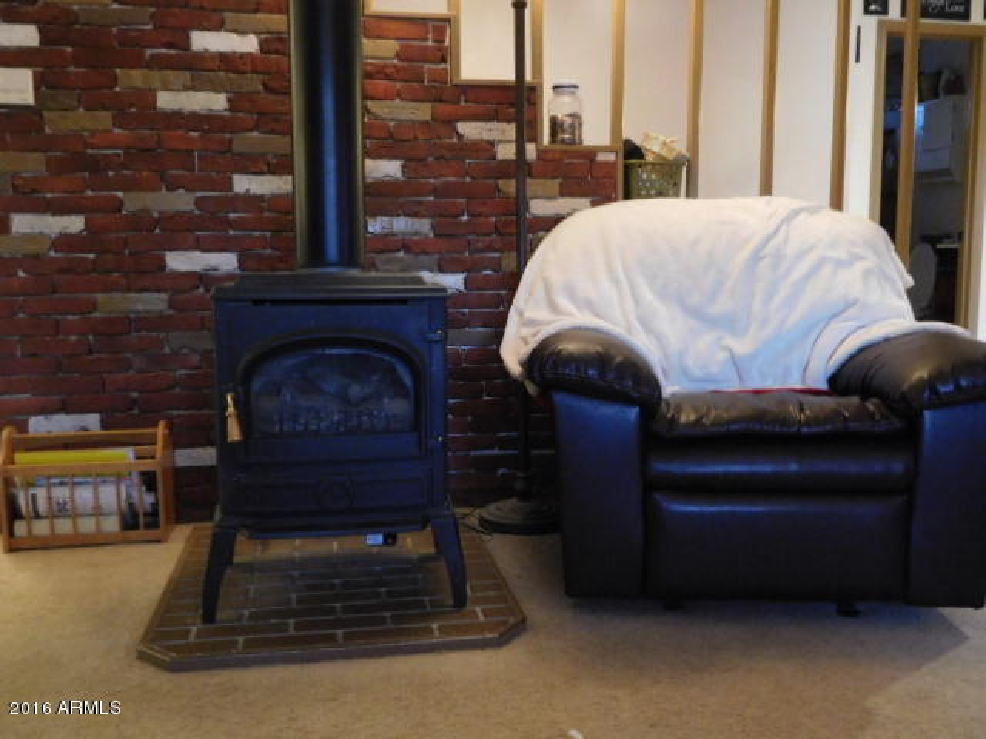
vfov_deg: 44.2
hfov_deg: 56.8
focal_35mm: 32
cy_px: 370
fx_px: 911
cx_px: 493
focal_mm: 5.7
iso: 800
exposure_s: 1/13
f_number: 3.6
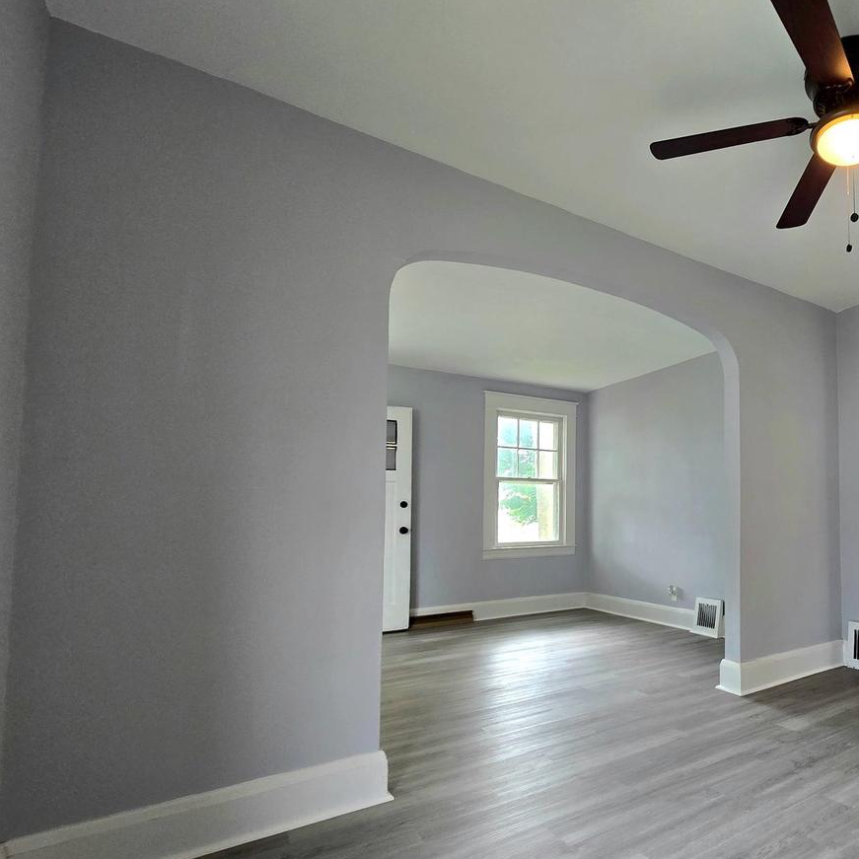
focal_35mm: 19
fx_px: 533
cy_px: 480
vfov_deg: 77.4
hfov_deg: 69.7
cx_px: 693
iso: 125
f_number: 2.2
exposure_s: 1/60.2
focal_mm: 2.2
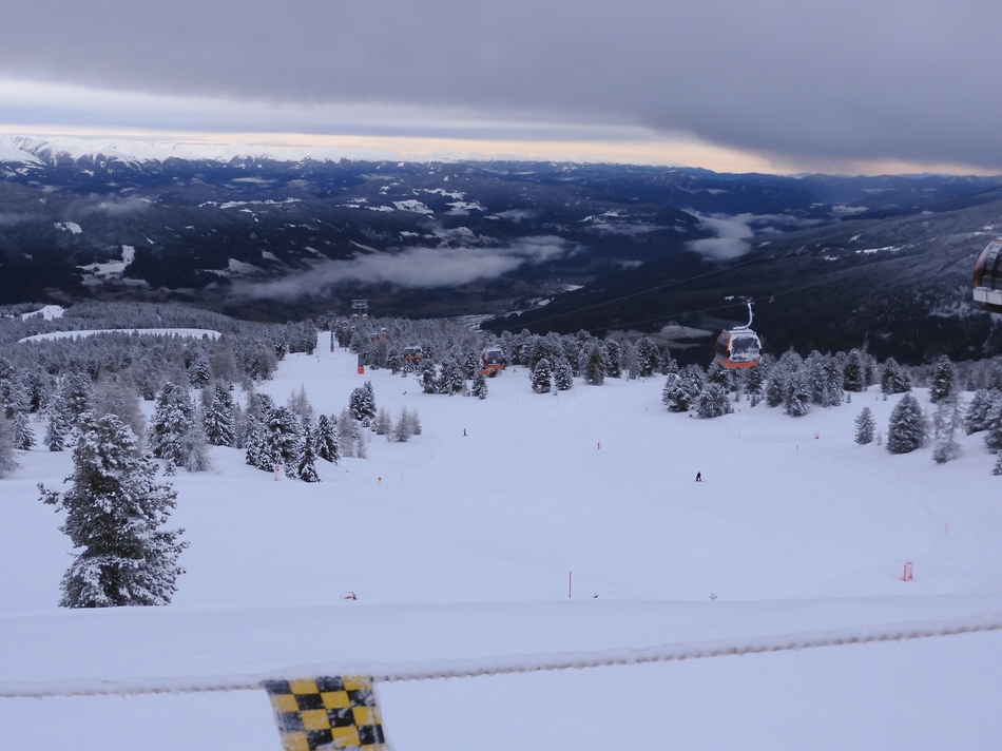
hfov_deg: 52.6
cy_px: 376
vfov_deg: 40.7
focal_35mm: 35
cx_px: 501
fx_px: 1013
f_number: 4
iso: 100
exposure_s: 1/160
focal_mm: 6.2
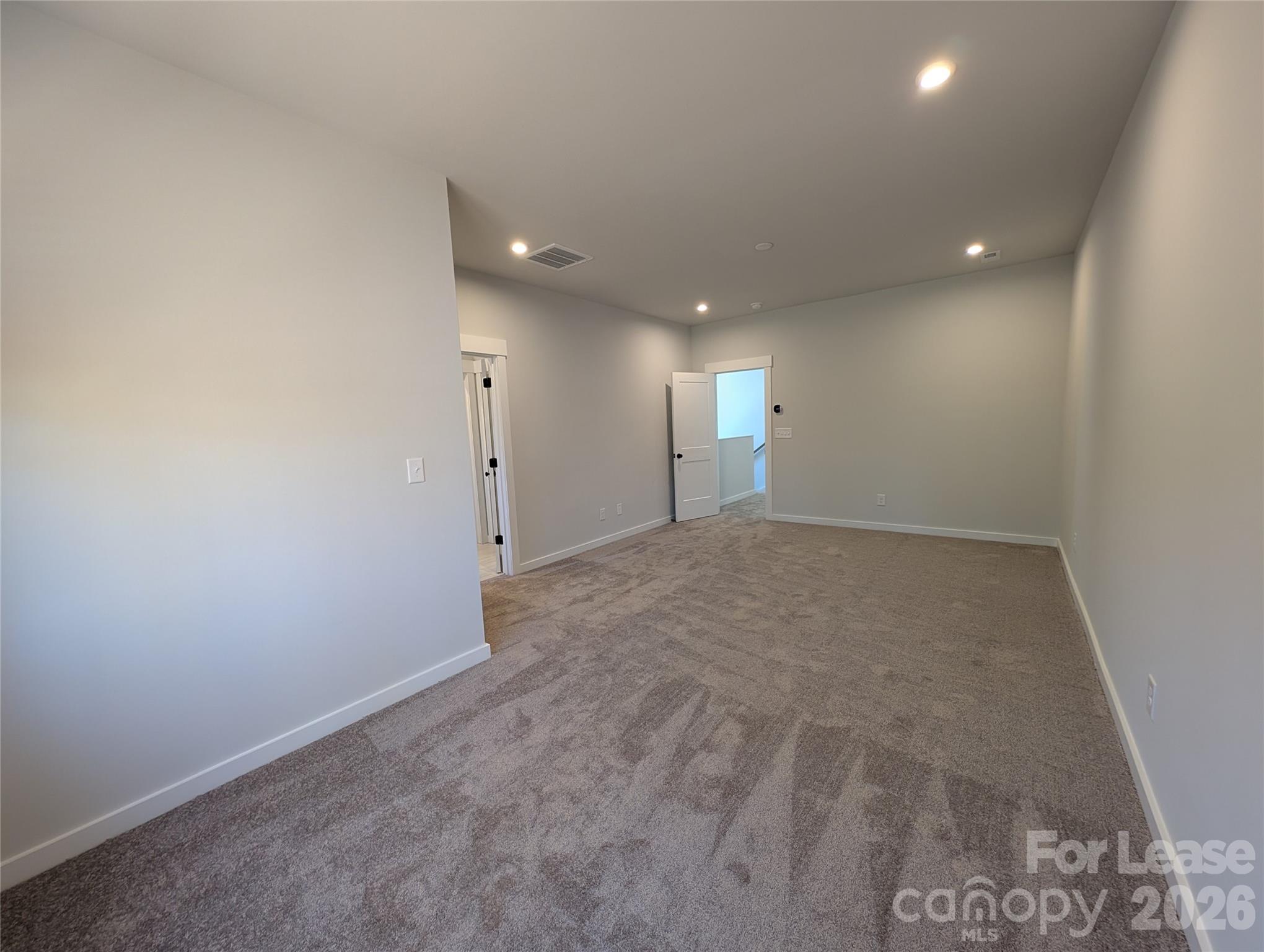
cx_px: 632
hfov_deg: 110.5
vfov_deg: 94.6
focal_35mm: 12
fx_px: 439
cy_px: 476
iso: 65
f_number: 1.95
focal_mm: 2.23
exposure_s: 1/24
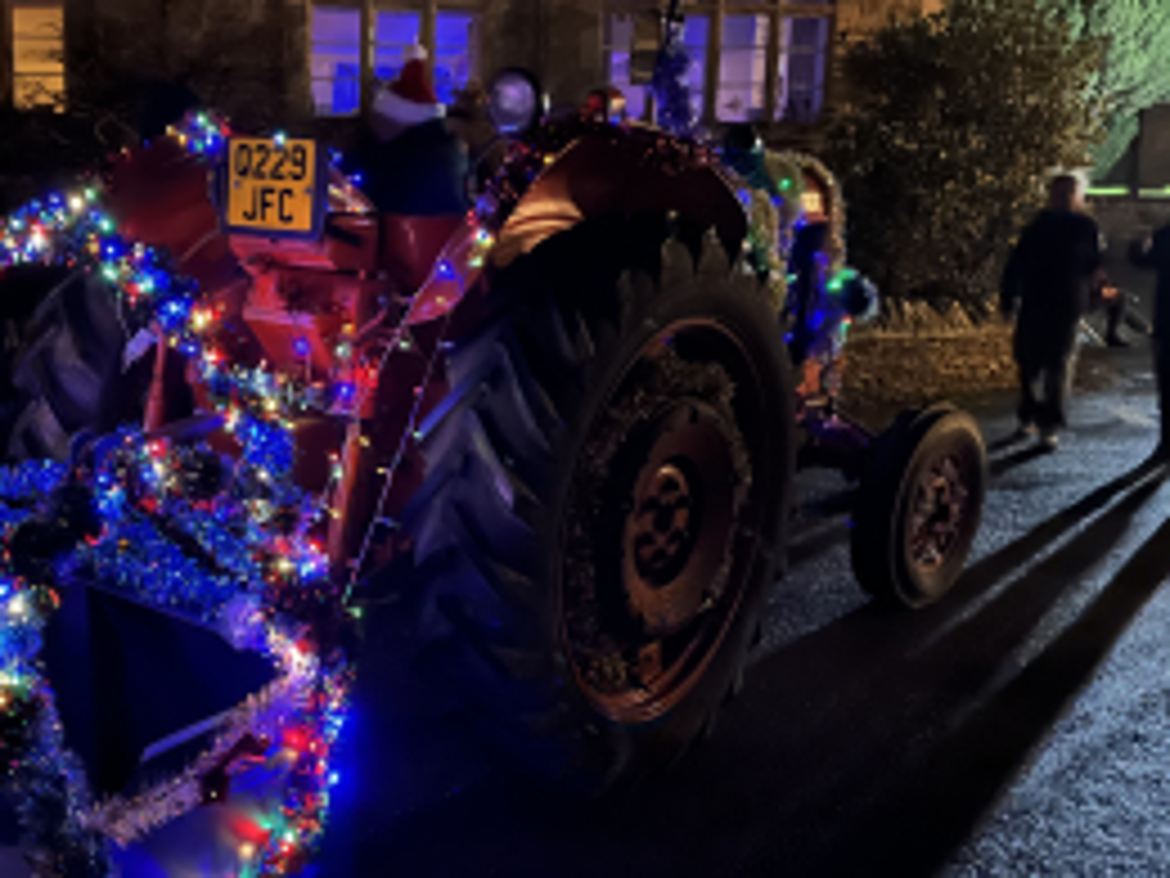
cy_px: 450
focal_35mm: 40
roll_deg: -0.9
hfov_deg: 45.8
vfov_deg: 36.0
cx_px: 356
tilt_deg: -10.5
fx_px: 1352
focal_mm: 5.1
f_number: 1.6
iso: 2500
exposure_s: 1/5
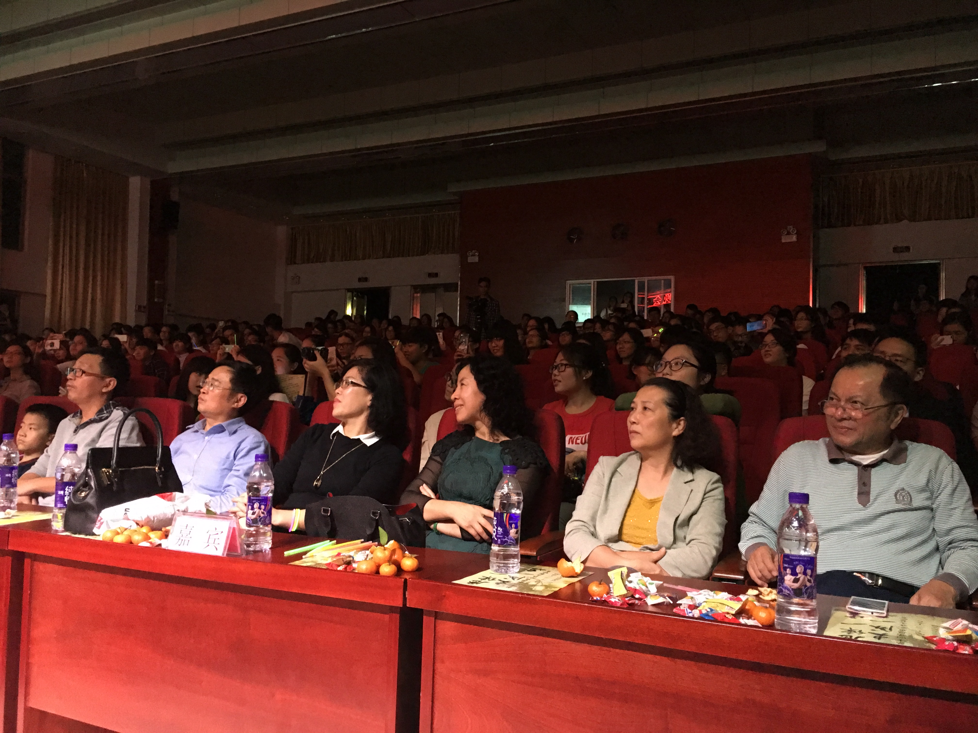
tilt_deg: +3.0
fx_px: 819
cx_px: 489
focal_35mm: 29
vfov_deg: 48.2
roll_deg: -0.6
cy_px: 366
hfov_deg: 61.7
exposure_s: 1/17
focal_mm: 4.15
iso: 320
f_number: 2.2
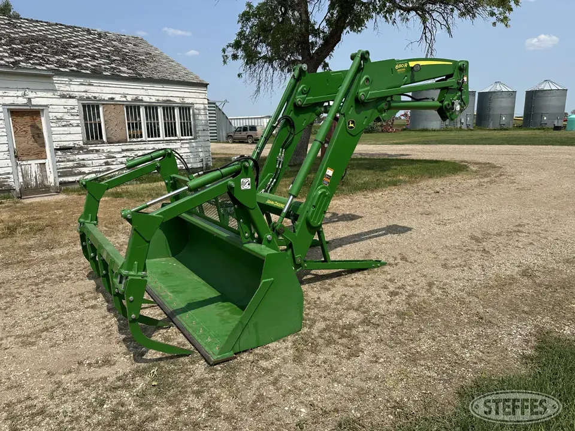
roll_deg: +2.0
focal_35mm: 24
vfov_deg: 56.8
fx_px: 399
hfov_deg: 71.6
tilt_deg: -13.3
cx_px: 288
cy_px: 216
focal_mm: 6.86
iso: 80
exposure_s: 1/5525
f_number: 1.78
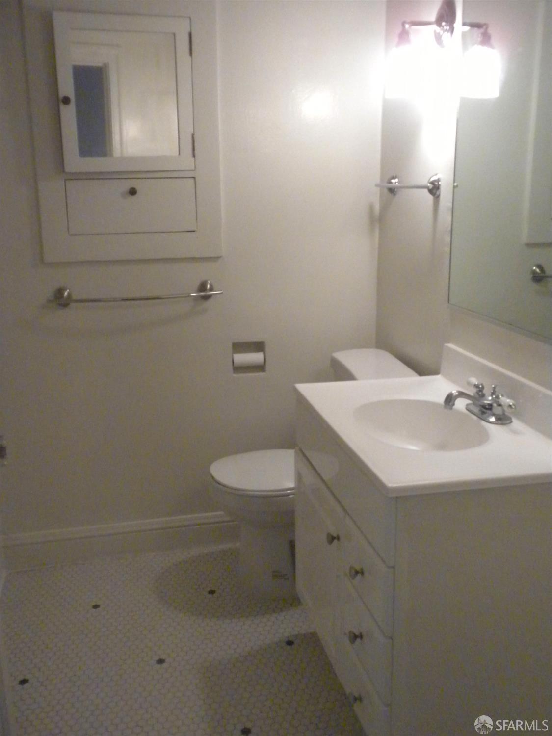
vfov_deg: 50.1
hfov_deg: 38.7
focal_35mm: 37
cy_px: 368
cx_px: 276
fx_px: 787
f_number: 3.5
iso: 800
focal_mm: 6.6
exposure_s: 1/107
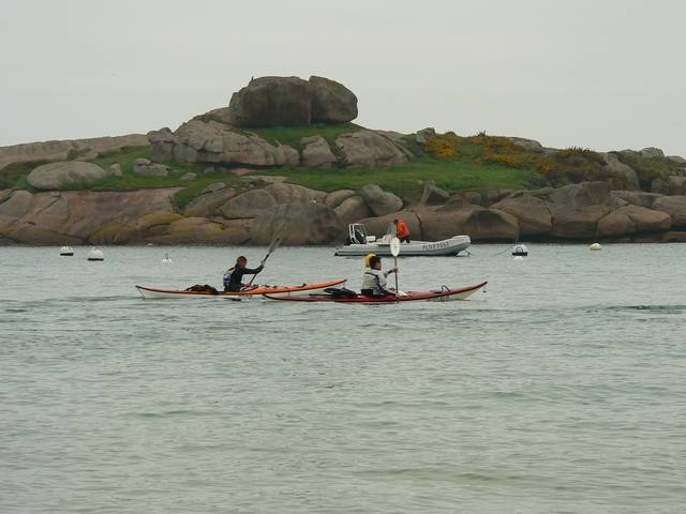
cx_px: 343
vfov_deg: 9.1
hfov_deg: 12.0
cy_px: 257
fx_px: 3250
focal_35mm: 164
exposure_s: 1/125
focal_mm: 27.2
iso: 80
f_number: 4
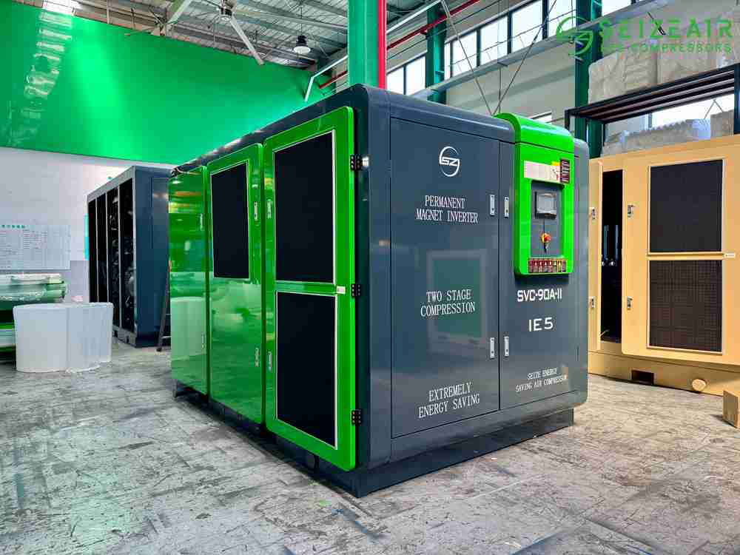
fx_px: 513
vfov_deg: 56.8
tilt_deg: -1.1
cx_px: 370
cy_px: 278
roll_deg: +0.5
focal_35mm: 24
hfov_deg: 71.6
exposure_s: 1/121
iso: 125
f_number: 1.78
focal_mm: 6.76
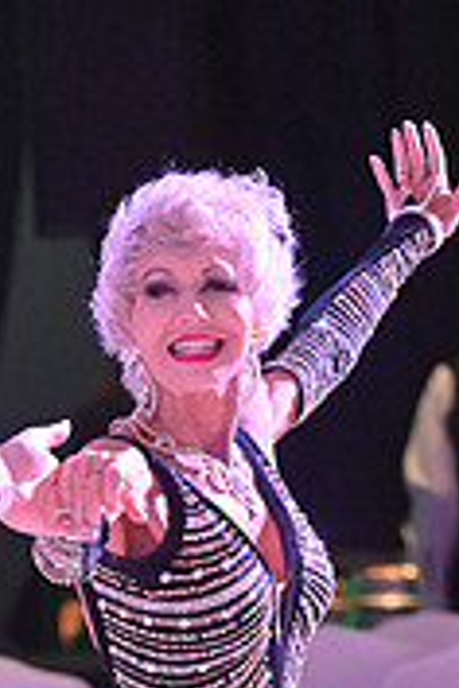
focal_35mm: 509
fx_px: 9734
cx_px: 41
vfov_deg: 4.0
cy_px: 941
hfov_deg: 2.7
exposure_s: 1/400
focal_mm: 155
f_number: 4.5
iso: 5000
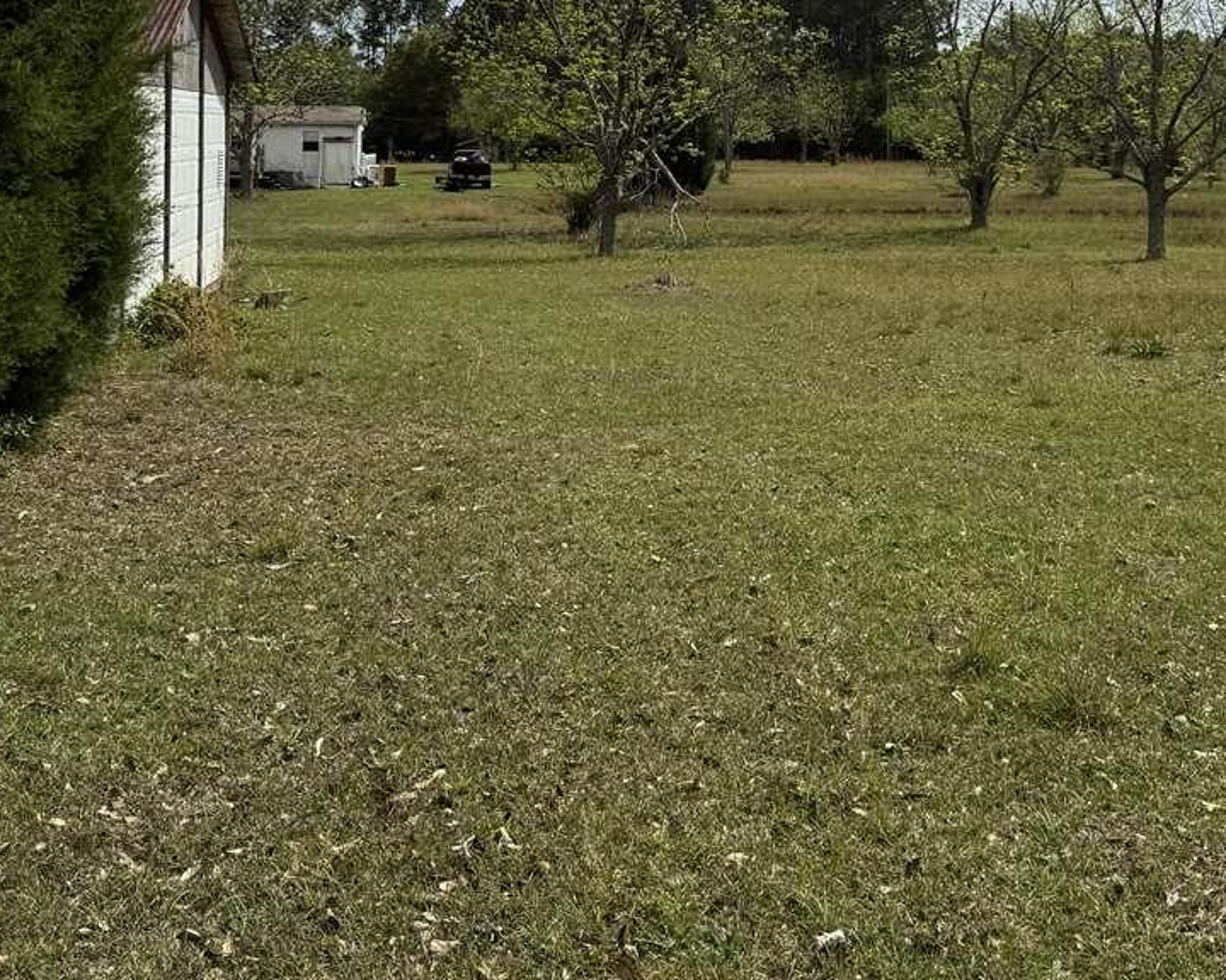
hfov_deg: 37.2
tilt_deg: +1.6
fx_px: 1814
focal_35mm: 50
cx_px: 741
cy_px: 109
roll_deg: -0.9
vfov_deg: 29.1
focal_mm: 6.76
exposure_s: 1/10417
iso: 80
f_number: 1.78
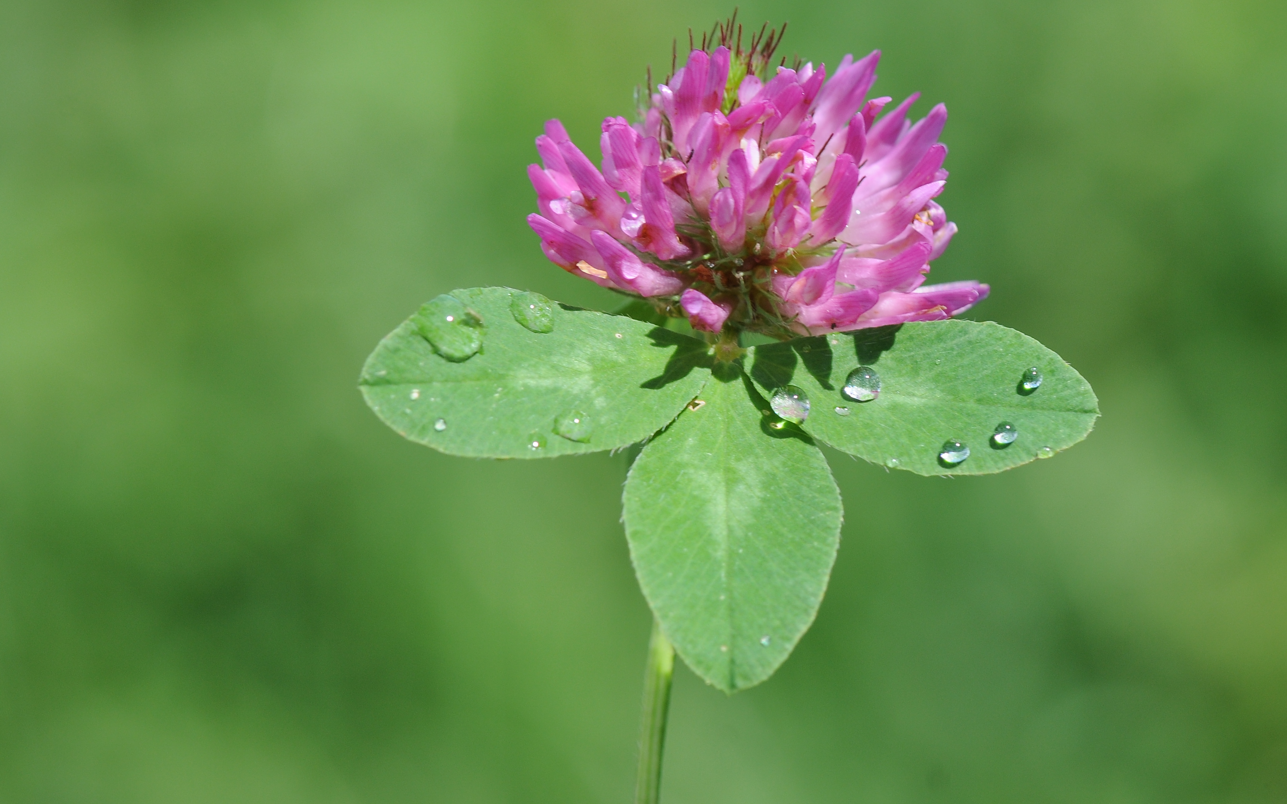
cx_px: 767
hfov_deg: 9.9
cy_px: 328
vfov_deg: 6.2
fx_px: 7459
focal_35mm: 213
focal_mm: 105
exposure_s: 1/250
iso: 200
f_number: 8
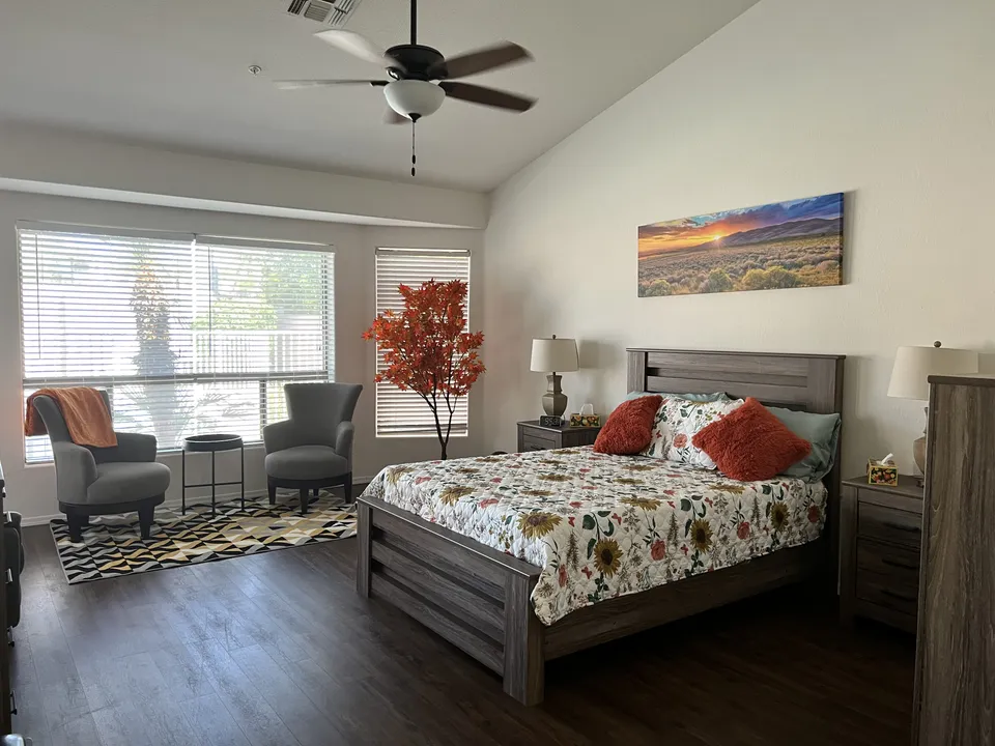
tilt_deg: -4.1
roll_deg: -0.4
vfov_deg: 53.1
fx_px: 747
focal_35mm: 26
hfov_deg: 67.3
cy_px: 373
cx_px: 498
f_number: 1.5
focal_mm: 5.7
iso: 250
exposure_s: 1/60
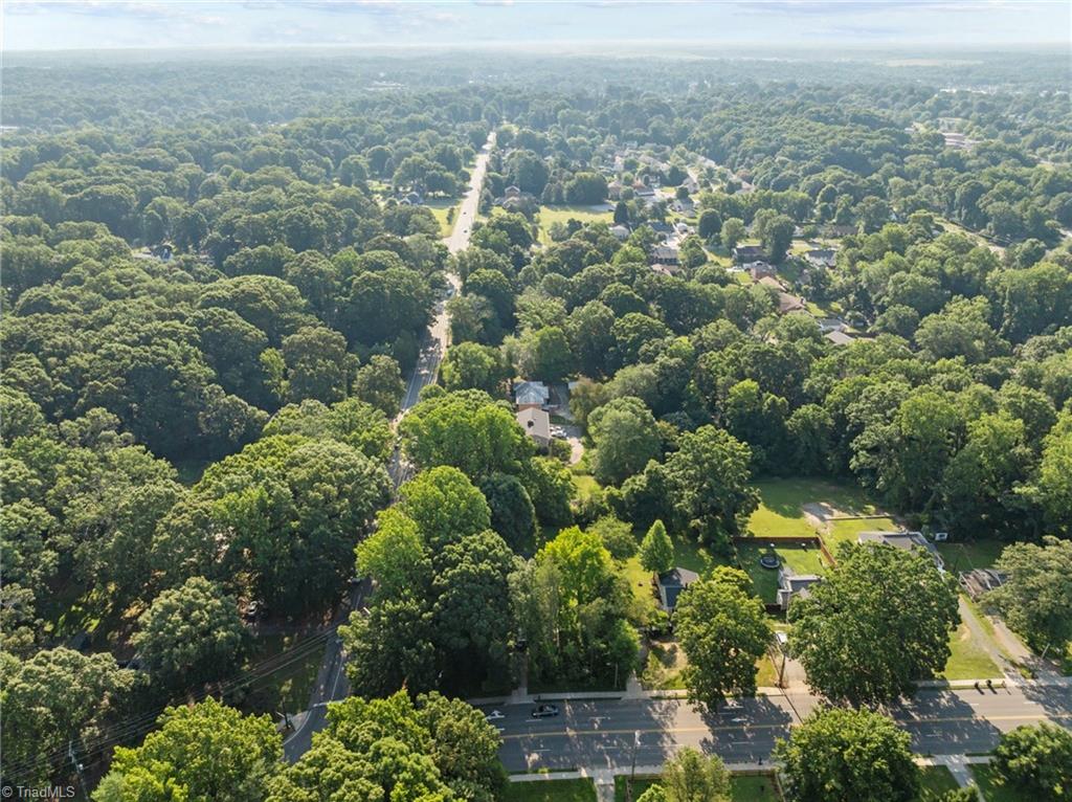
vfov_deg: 56.7
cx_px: 536
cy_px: 401
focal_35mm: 24
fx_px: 743
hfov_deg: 71.6
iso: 330
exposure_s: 1/2500
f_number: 2.8
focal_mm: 12.29
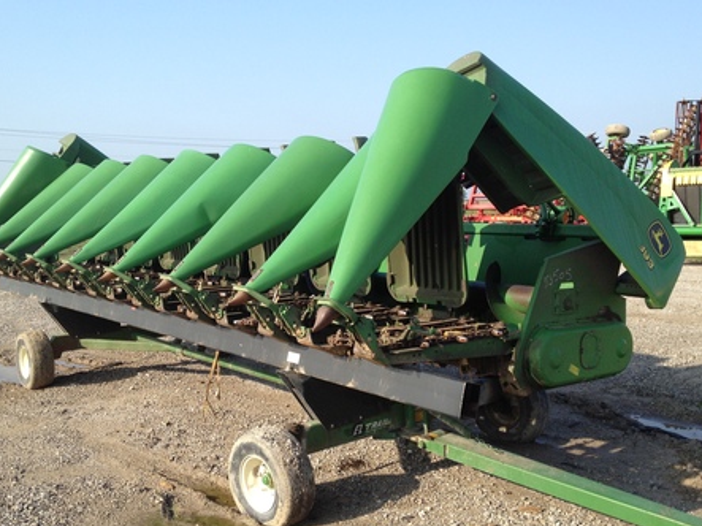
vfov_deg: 33.6
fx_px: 872
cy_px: 260
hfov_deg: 43.8
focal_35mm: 43
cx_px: 317
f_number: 2.4
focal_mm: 4.28
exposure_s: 1/778
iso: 64
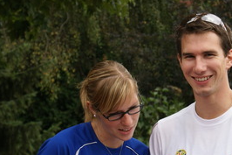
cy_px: 92
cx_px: 206
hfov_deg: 11.2
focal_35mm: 183
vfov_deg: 7.5
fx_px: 1179
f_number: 6.3
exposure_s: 1/250
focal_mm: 60
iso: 100
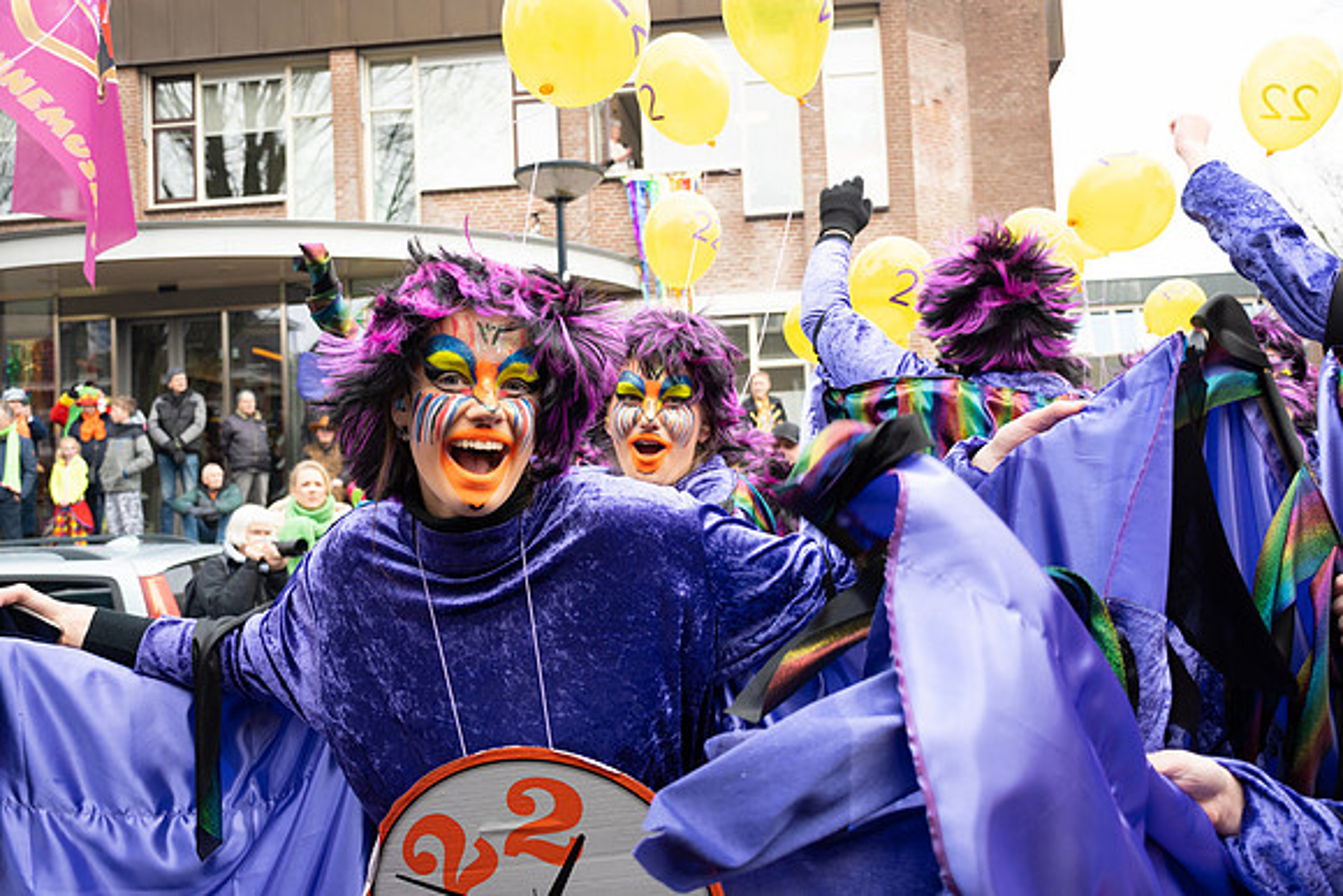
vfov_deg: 36.9
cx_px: 672
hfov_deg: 53.1
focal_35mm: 36
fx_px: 1343
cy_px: 448
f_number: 4
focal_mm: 24
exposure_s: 1/500
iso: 400
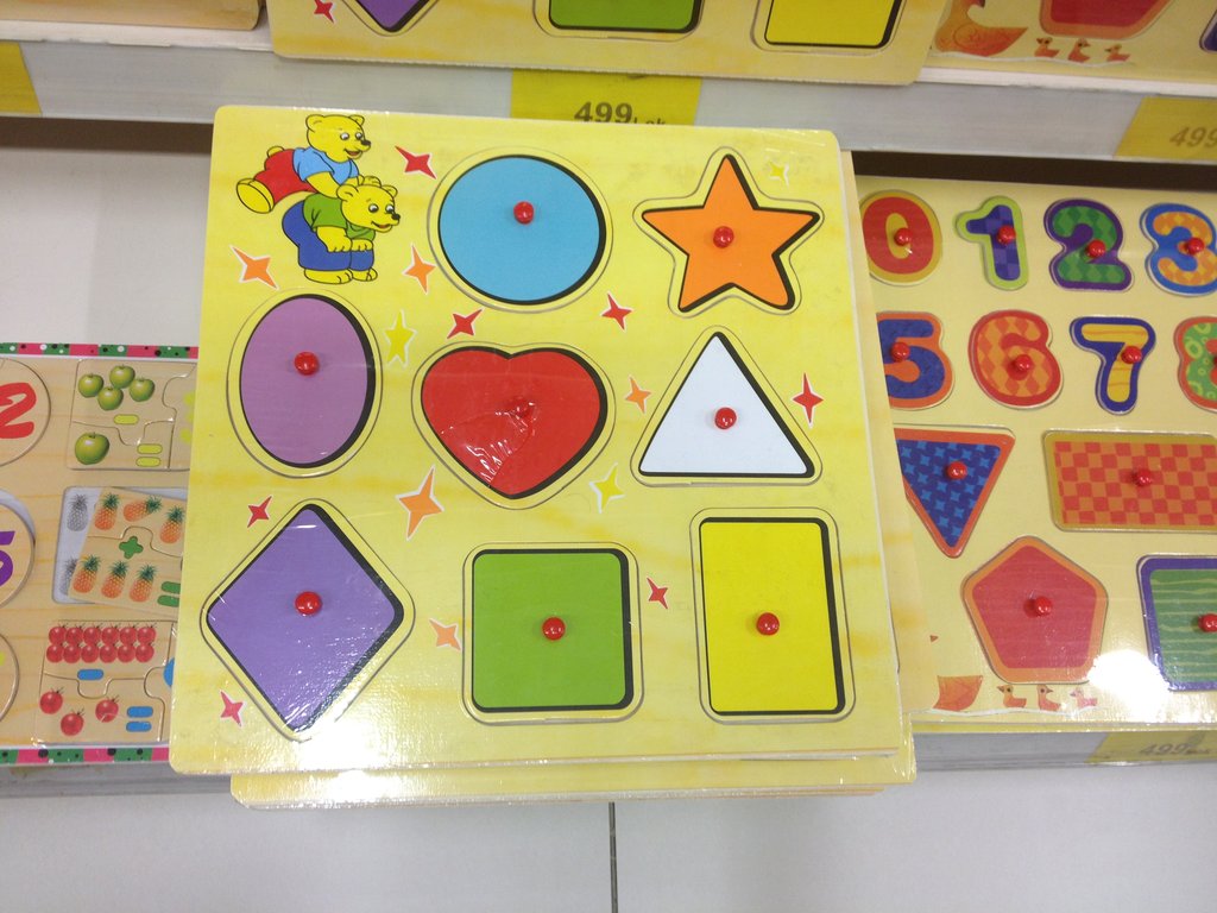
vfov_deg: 40.7
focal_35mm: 35
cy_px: 456
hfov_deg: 52.6
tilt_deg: -75.2
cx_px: 608
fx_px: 1231
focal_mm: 4.28
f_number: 2.4
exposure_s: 1/40
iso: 50
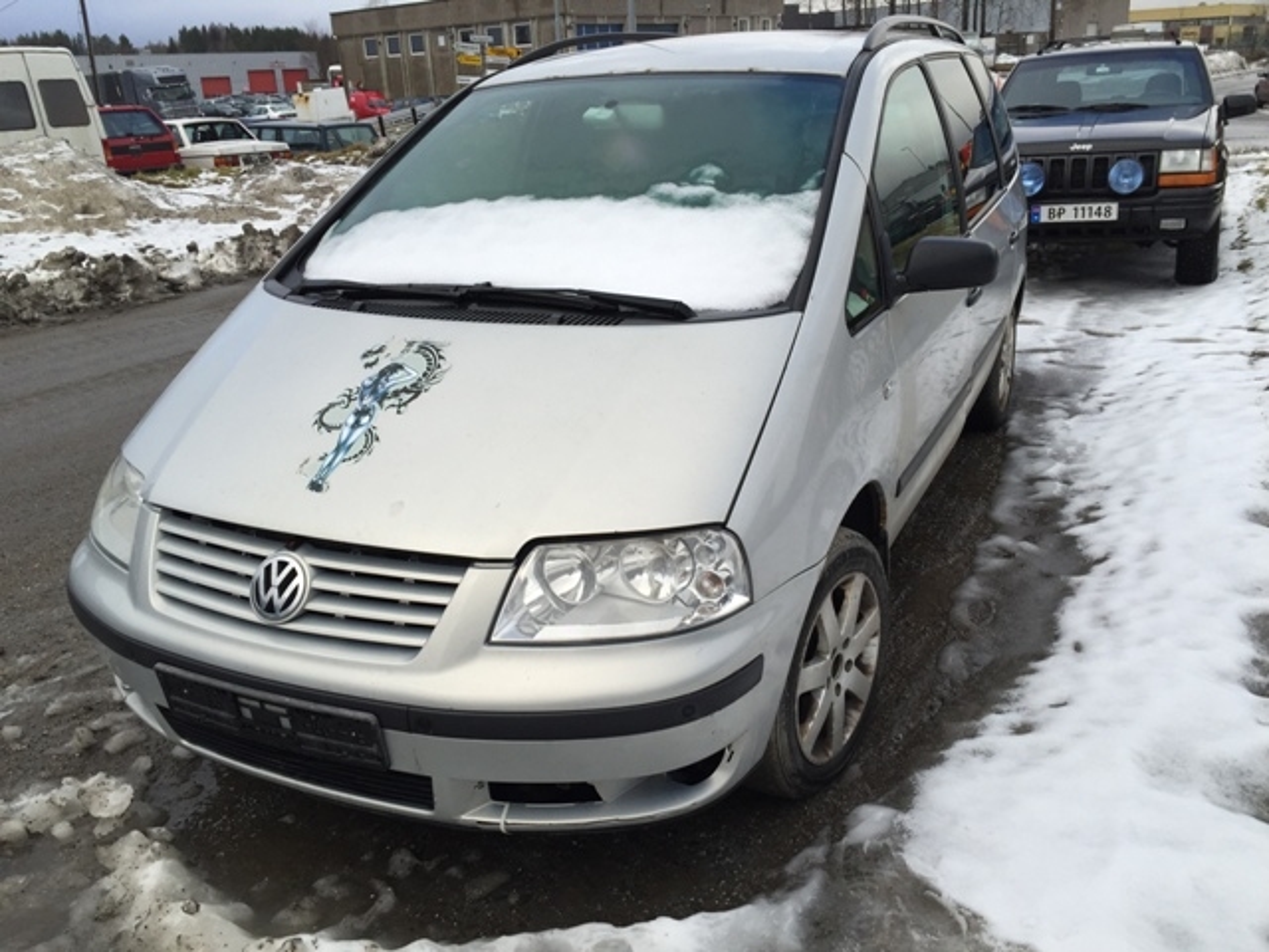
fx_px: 1063
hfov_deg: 61.7
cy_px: 476
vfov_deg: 48.2
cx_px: 634
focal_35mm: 29
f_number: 2.2
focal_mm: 4.15
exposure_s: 1/476
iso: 32
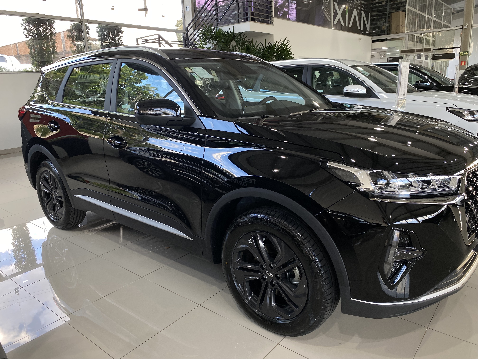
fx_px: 359
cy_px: 180
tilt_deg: -14.8
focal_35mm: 26
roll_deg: +2.6
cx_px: 239
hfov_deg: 67.3
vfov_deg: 53.1
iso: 64
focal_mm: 4.25
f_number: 1.8
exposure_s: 1/120
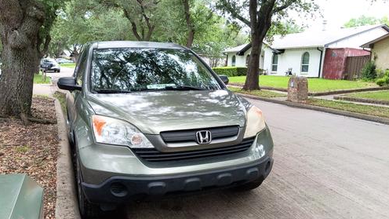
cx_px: 196
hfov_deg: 62.6
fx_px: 320
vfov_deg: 37.7
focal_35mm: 31
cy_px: 130
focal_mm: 3.42
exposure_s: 1/60
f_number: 2.2
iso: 100
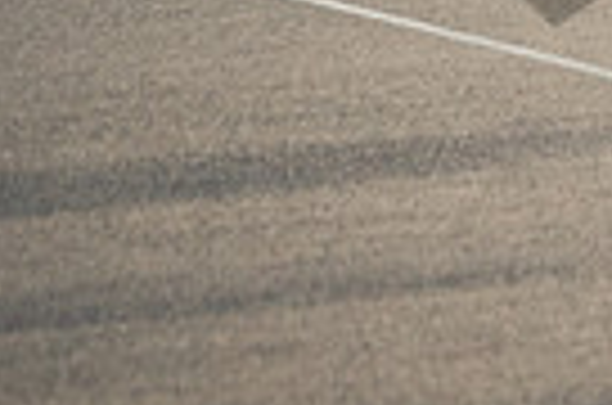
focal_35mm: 1933
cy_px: -407
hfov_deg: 1.1
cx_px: 896
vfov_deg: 0.7
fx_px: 32784
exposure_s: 1/4000
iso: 2500
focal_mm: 301.1
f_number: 5.2
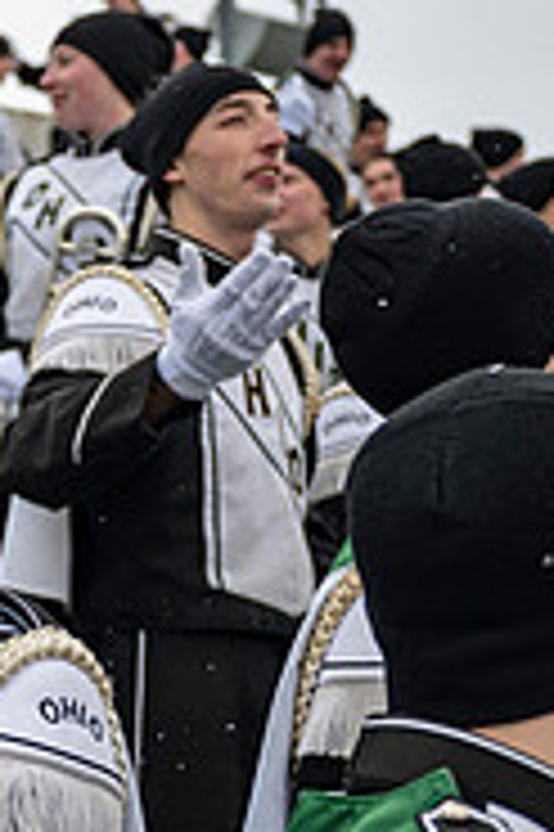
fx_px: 2359
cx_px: -432
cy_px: 749
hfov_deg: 12.3
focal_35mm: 102
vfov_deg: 19.7
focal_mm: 32.5
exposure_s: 1/500
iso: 160
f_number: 2.8
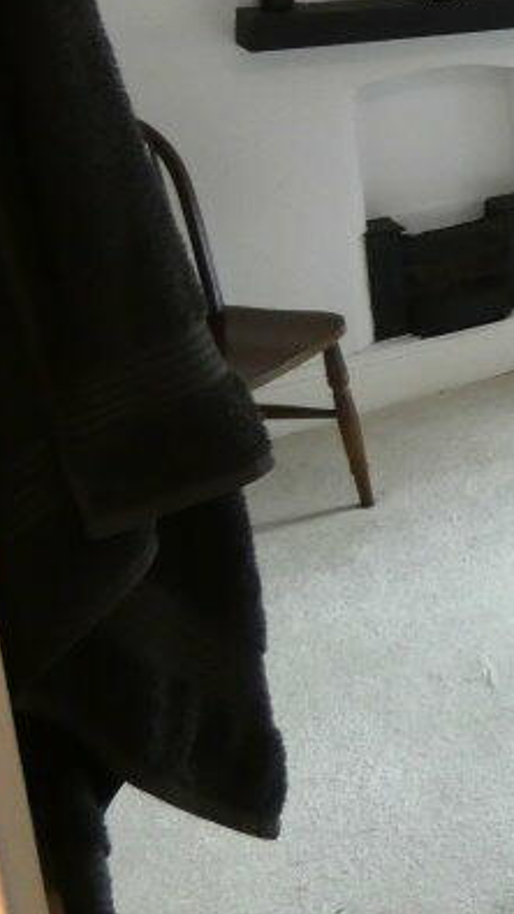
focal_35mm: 54
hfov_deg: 16.6
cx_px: 1036
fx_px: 1309
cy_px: 118
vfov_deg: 36.5
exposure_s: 1/60
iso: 320
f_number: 2.8
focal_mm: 3.6
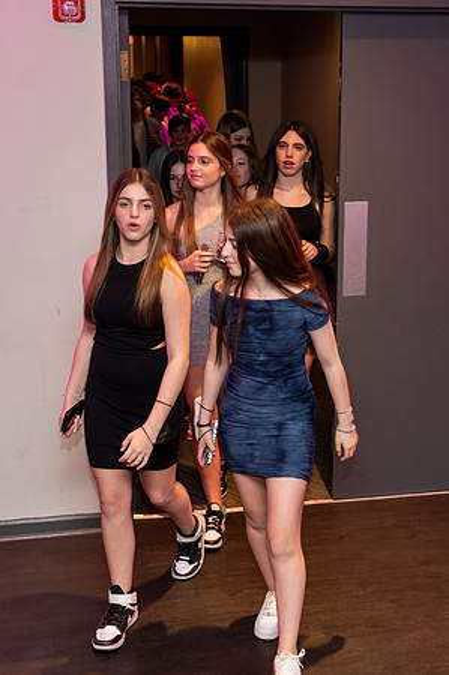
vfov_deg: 36.0
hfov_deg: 24.4
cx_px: 266
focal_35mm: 55
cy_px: 339
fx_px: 1039
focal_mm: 36
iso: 1250
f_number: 5
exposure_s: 1/50
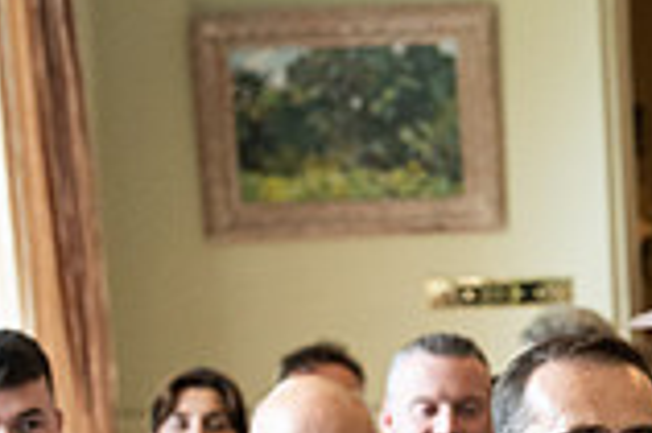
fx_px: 3329
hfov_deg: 10.6
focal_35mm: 184
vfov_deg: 7.4
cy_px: 579
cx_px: 1102
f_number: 3.5
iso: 3200
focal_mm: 50
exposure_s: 1/200
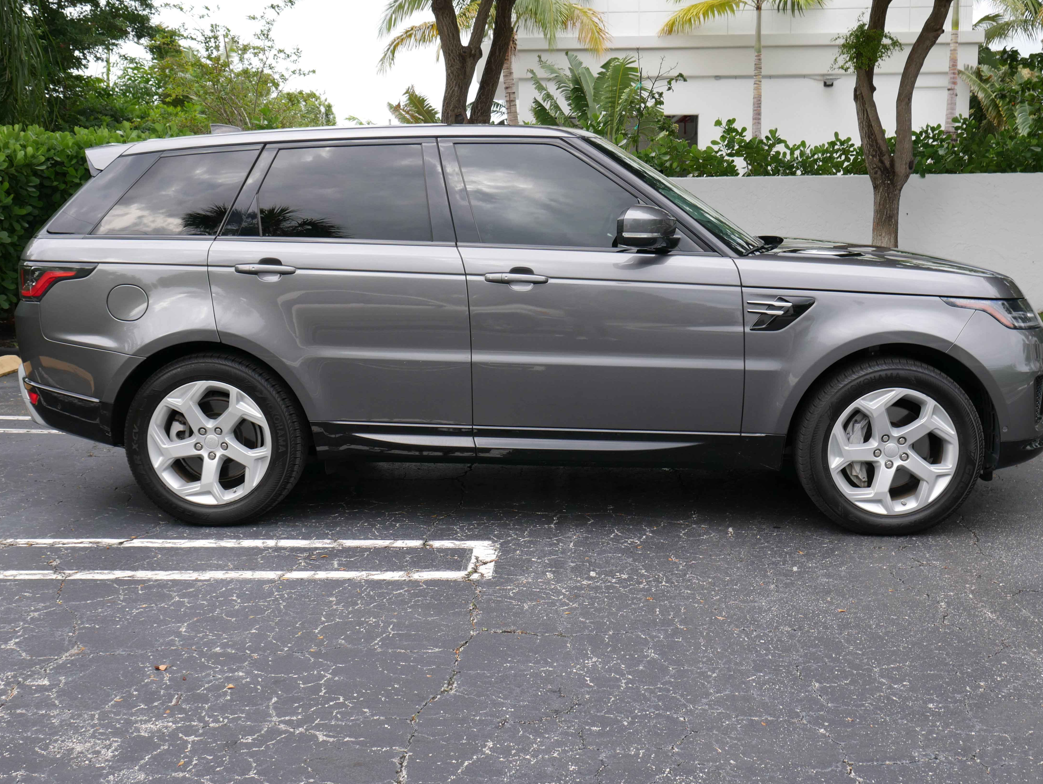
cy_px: 373
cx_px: 549
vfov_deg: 37.7
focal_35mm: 38
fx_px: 1146
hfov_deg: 48.9
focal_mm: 18
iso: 250
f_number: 7.1
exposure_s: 1/60
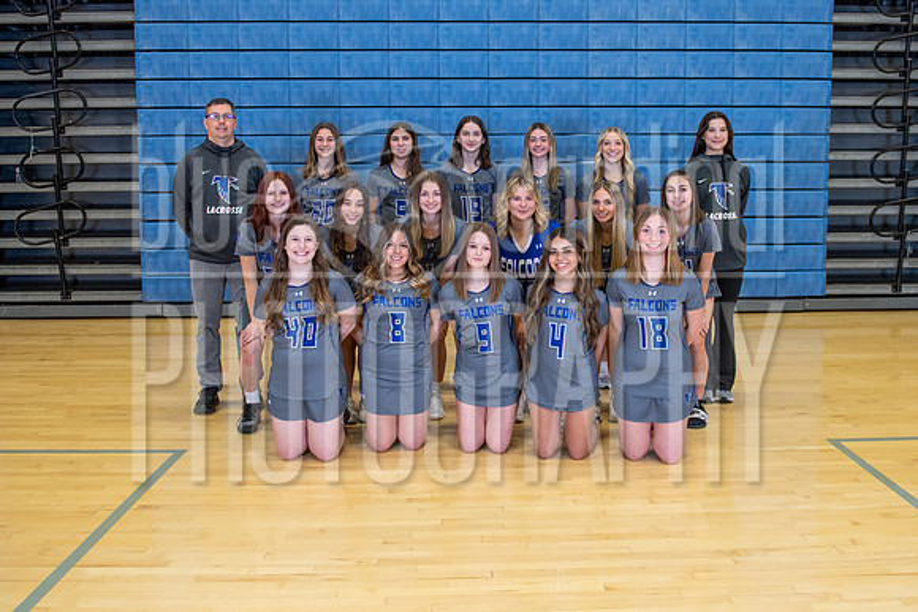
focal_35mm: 33
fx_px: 852
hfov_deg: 56.6
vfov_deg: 39.4
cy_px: 245
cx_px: 500
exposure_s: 1/250
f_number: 3.2
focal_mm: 24
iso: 1000
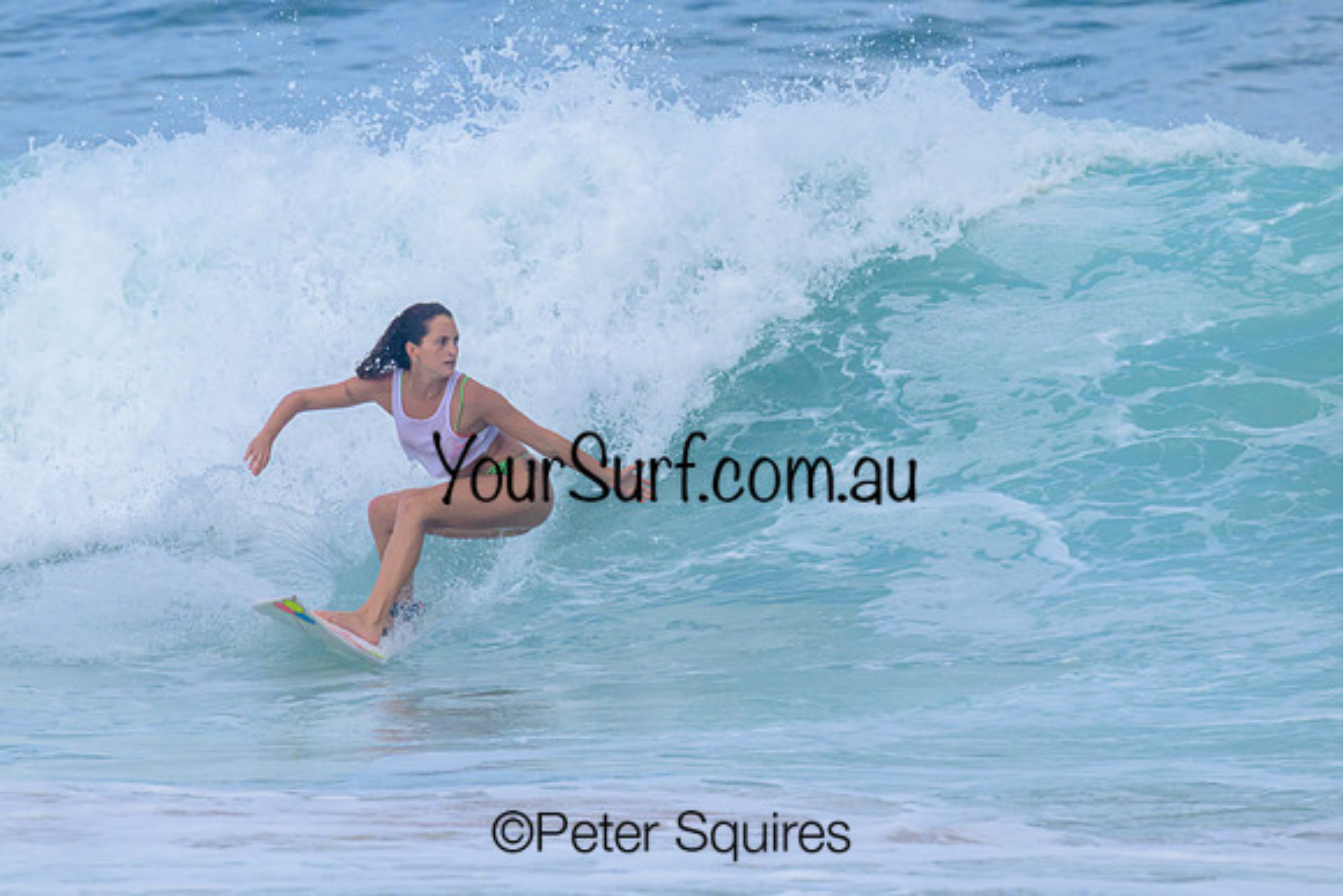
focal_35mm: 796
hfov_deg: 2.6
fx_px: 29702
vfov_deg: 1.7
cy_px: 361
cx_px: 596
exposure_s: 1/1600
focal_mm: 600
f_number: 11
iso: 1100
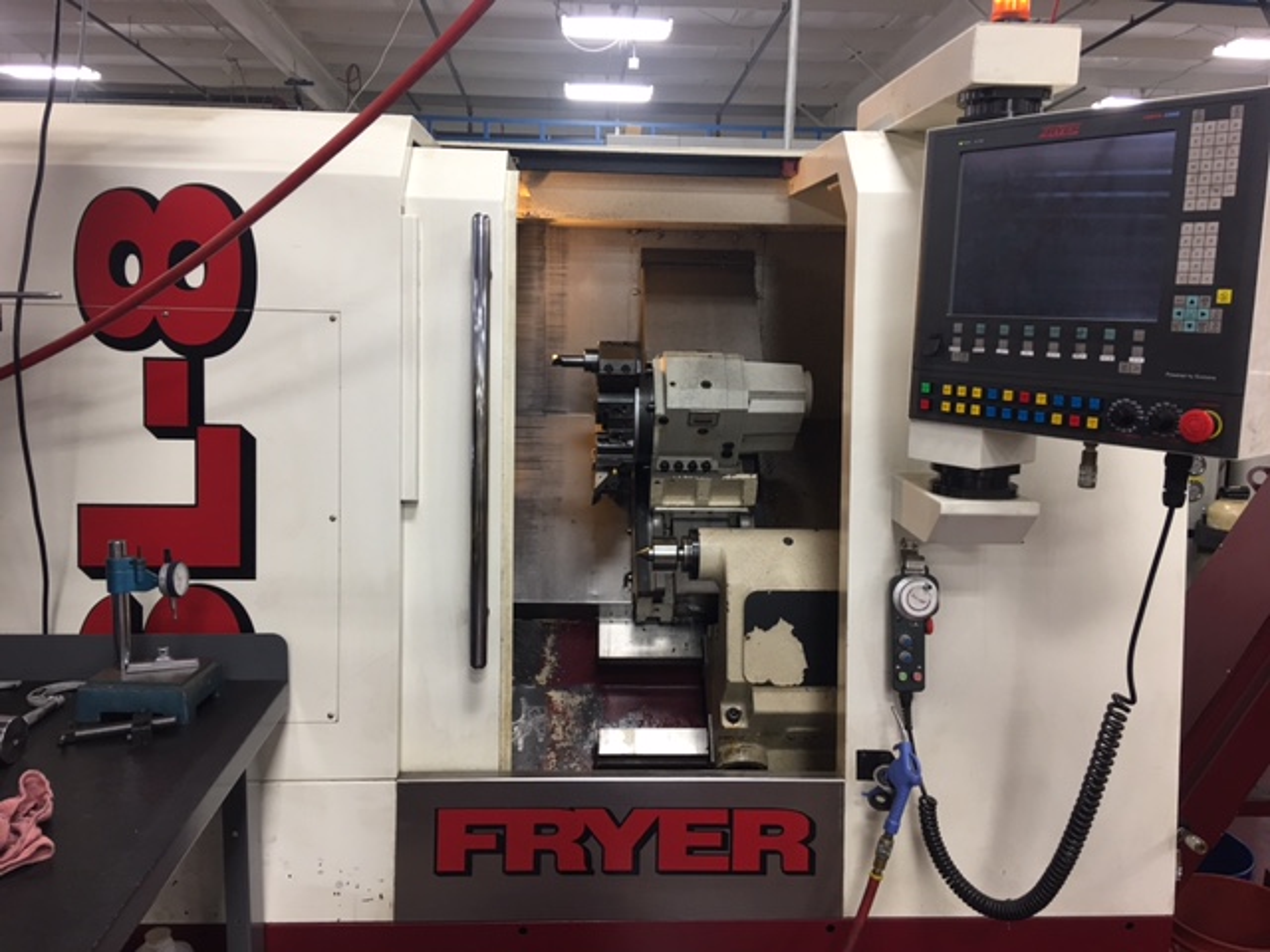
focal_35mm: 29
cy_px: 476
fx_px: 1064
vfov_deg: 48.2
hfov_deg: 61.7
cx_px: 635
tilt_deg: -8.3
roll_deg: -1.3
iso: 32
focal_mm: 4.15
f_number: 2.2
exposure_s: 1/15
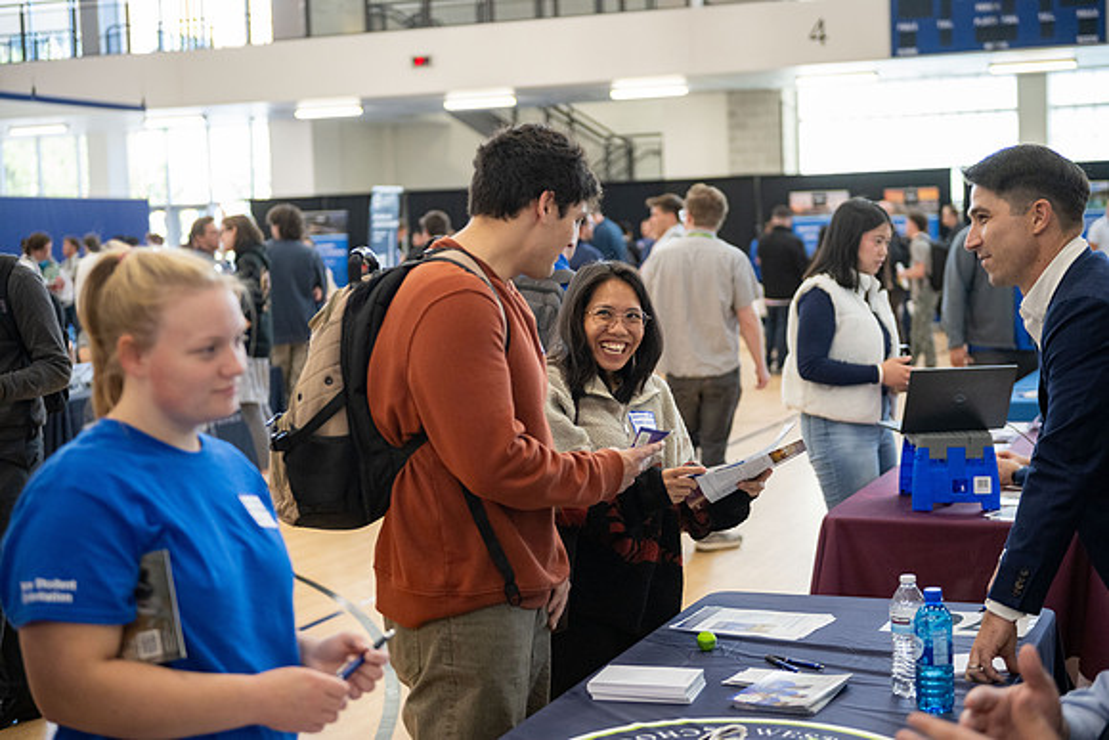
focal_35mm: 58
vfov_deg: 23.4
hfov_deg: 34.5
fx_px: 1787
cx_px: 554
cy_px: 370
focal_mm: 58
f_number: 2.8
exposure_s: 1/250
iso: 1600
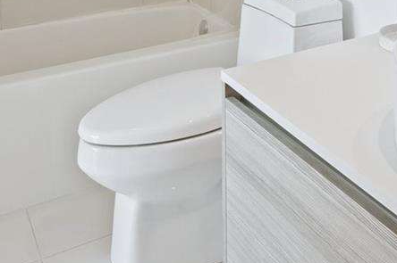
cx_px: 343
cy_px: -123
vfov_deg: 21.4
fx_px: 595
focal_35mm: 54
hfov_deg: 35.1
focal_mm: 15
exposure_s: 1/6
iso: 200
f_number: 8
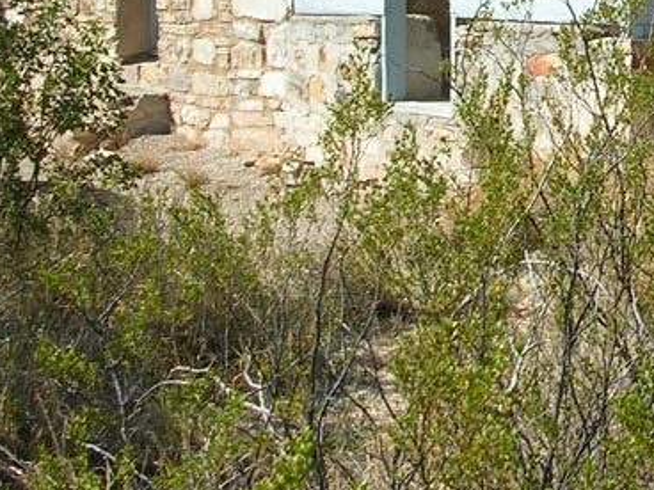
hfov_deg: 20.2
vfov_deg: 15.4
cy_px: -65
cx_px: 697
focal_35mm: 93
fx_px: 1757
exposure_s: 1/233
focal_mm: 5.8
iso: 50
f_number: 5.6
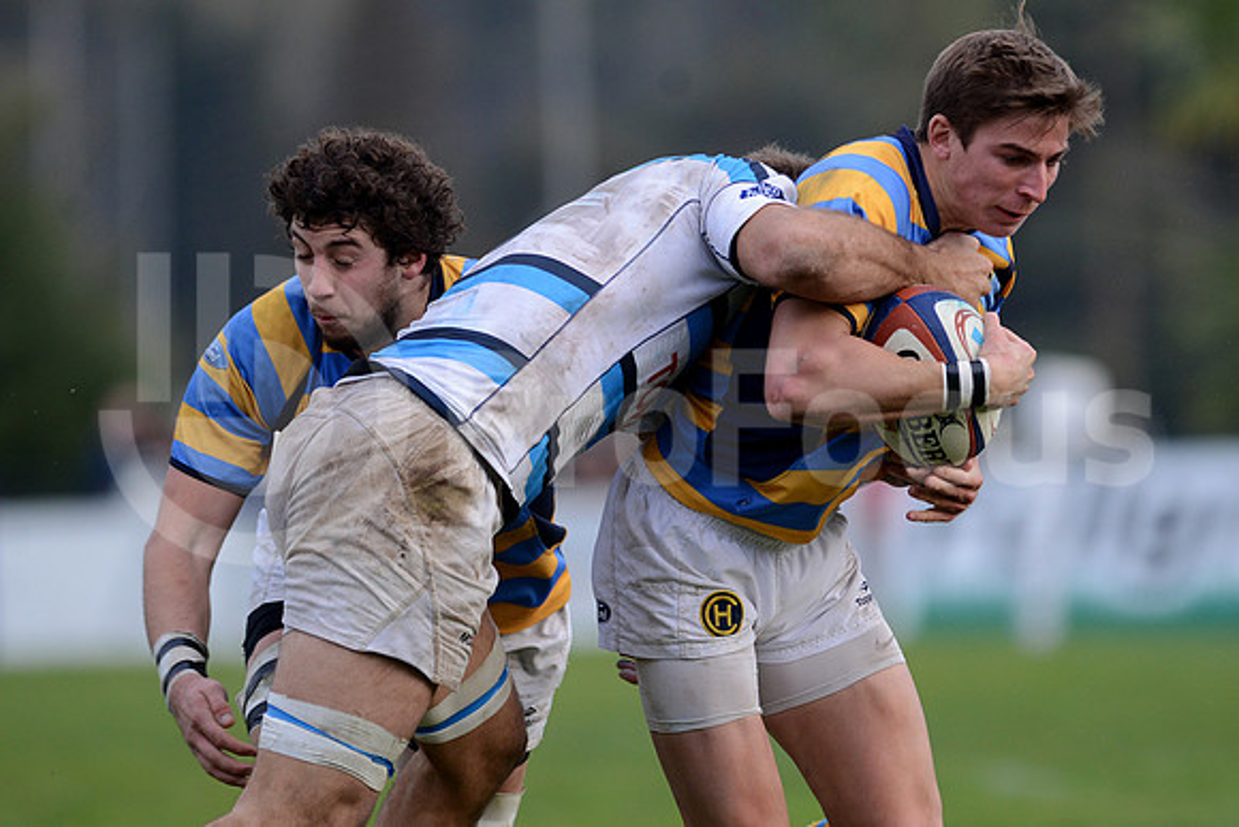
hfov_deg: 4.9
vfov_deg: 3.3
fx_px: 14458
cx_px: 620
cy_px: 414
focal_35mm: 420
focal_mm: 420
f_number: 4
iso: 800
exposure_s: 1/1250
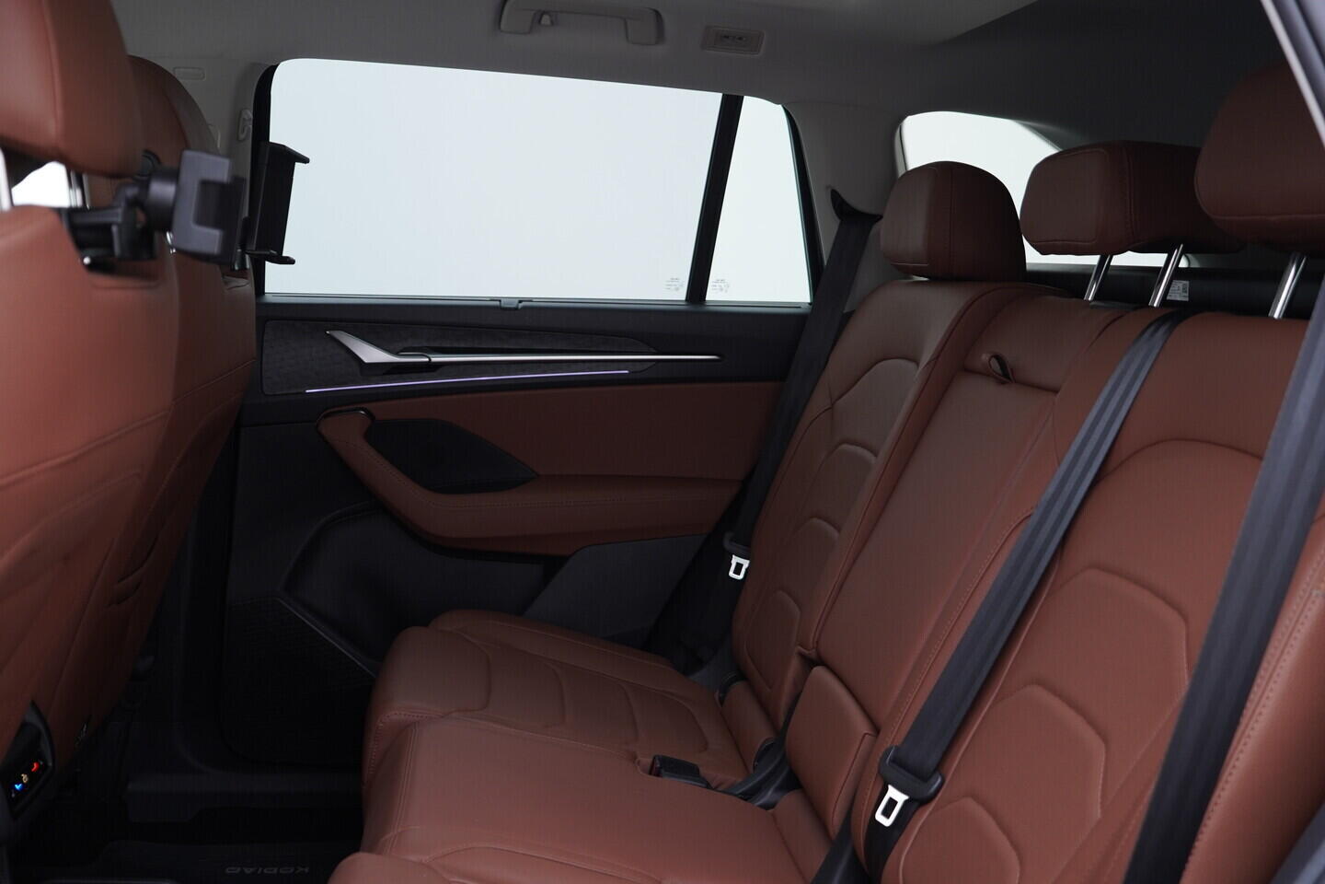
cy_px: 442
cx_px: 662
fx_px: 1325
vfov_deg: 36.9
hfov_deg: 53.1
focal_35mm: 36
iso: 200
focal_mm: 24
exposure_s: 1/40
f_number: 2.8
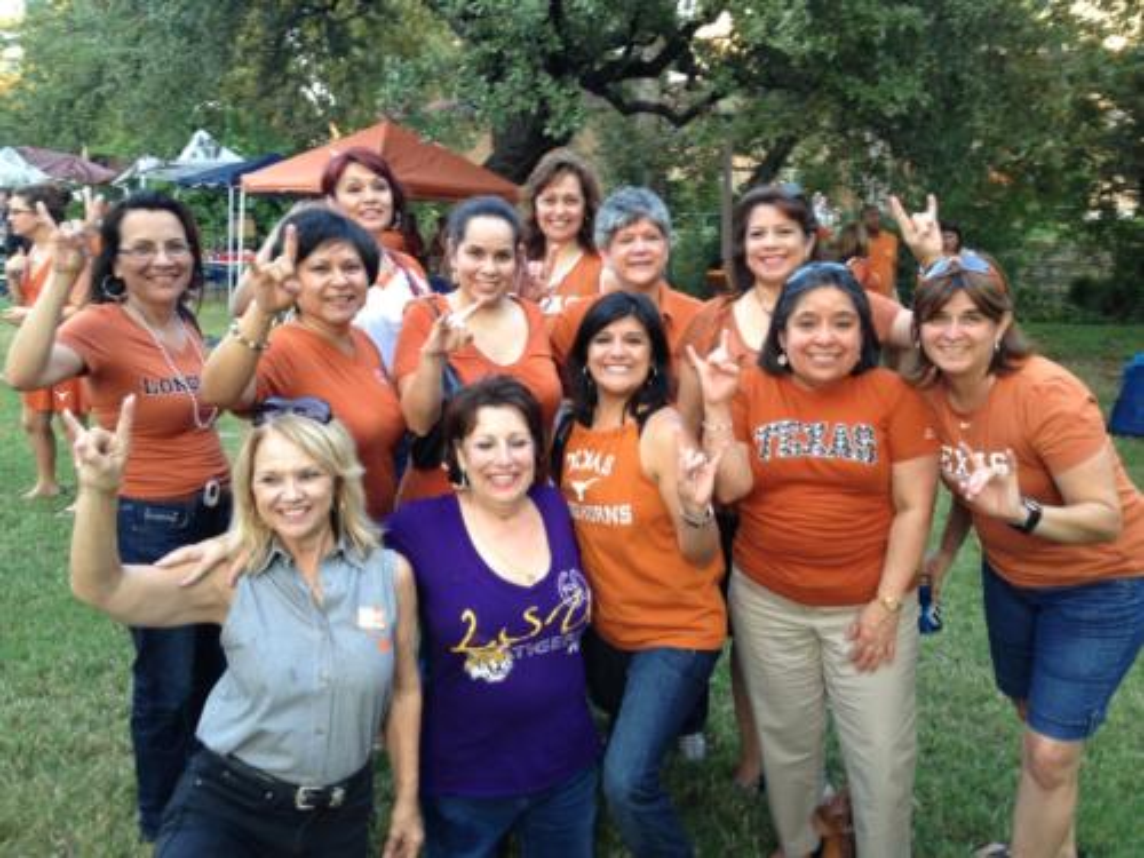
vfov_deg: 40.7
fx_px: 1157
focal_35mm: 35
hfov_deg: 52.6
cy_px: 429
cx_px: 572
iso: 80
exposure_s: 1/40
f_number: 2.4
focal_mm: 4.28
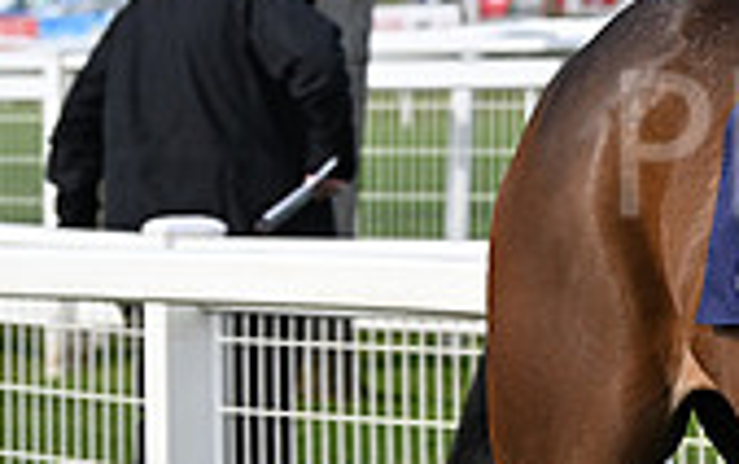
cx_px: 1185
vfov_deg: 3.7
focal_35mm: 356
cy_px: -59
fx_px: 7177
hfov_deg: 5.8
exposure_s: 1/1600
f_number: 5.6
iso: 500
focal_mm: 102
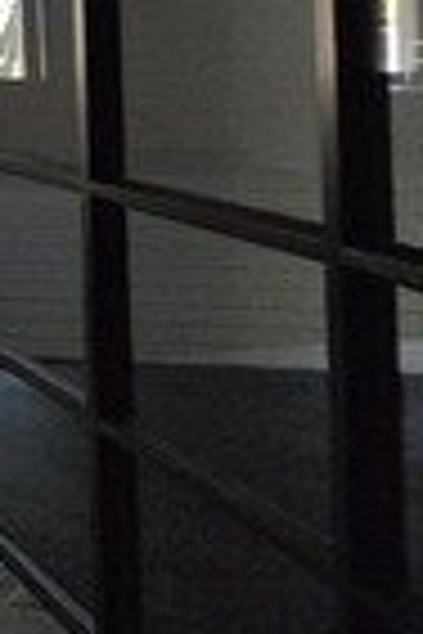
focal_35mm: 48
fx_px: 846
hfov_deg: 13.7
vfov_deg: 37.2
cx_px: -680
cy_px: 16
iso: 640
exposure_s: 1/50
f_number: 2.2
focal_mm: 1.7
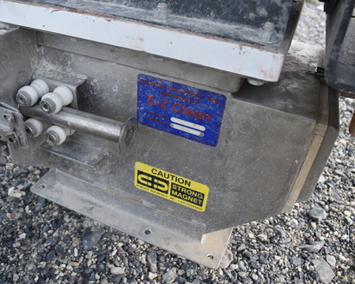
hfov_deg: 57.1
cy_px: 140
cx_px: 158
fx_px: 326
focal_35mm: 31
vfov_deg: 47.1
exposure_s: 1/250
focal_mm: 18
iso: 320
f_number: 5.6
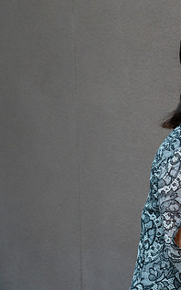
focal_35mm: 127
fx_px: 1003
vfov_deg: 16.4
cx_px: 248
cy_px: 129
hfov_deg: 10.1
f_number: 4
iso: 1600
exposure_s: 1/160
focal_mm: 68
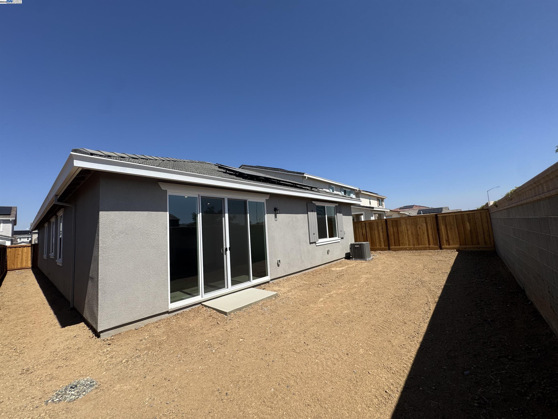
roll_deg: +3.0
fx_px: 226
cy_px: 210
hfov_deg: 102.1
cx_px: 279
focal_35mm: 14
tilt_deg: +5.0
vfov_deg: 85.7
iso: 50
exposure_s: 1/2874
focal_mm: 2.22
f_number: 2.2
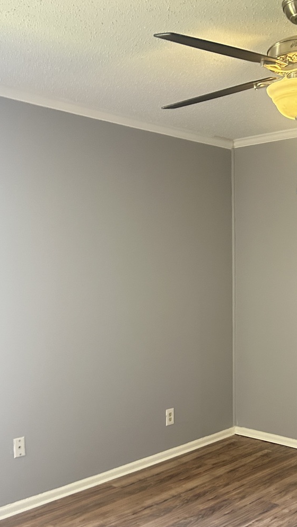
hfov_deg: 28.3
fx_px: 574
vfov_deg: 48.8
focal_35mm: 41
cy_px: 336
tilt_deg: -7.6
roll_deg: +1.3
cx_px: 247
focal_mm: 5.7
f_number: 1.5
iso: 400
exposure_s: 1/40
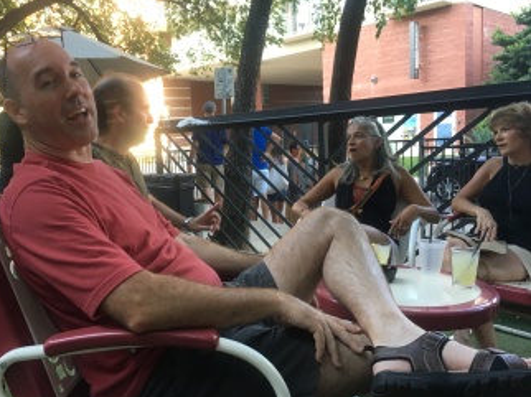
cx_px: 231
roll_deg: +4.0
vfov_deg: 42.8
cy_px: 221
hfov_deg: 55.2
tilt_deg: -8.3
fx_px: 506
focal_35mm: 33
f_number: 2.2
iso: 25
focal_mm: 4.15
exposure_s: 1/30
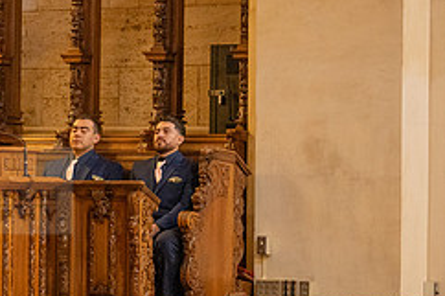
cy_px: 190
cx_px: -83
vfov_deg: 8.2
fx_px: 2075
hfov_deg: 12.0
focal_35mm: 168
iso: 2000
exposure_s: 1/200
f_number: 2.8
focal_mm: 70
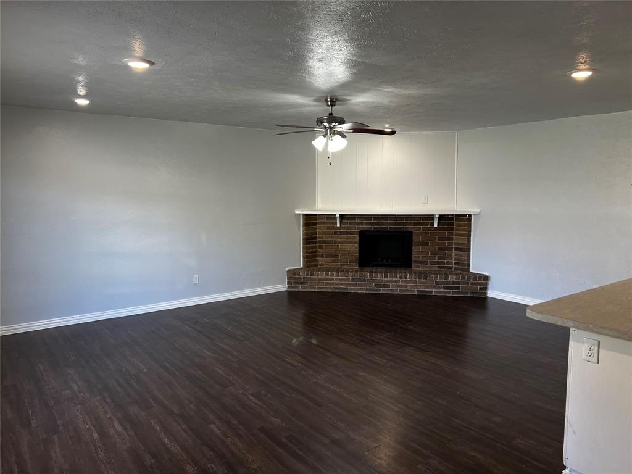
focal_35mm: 26
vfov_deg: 53.1
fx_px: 475
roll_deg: +0.5
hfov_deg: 67.3
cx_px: 316
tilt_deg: -6.6
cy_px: 237
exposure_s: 1/120
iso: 100
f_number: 1.5
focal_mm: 5.7
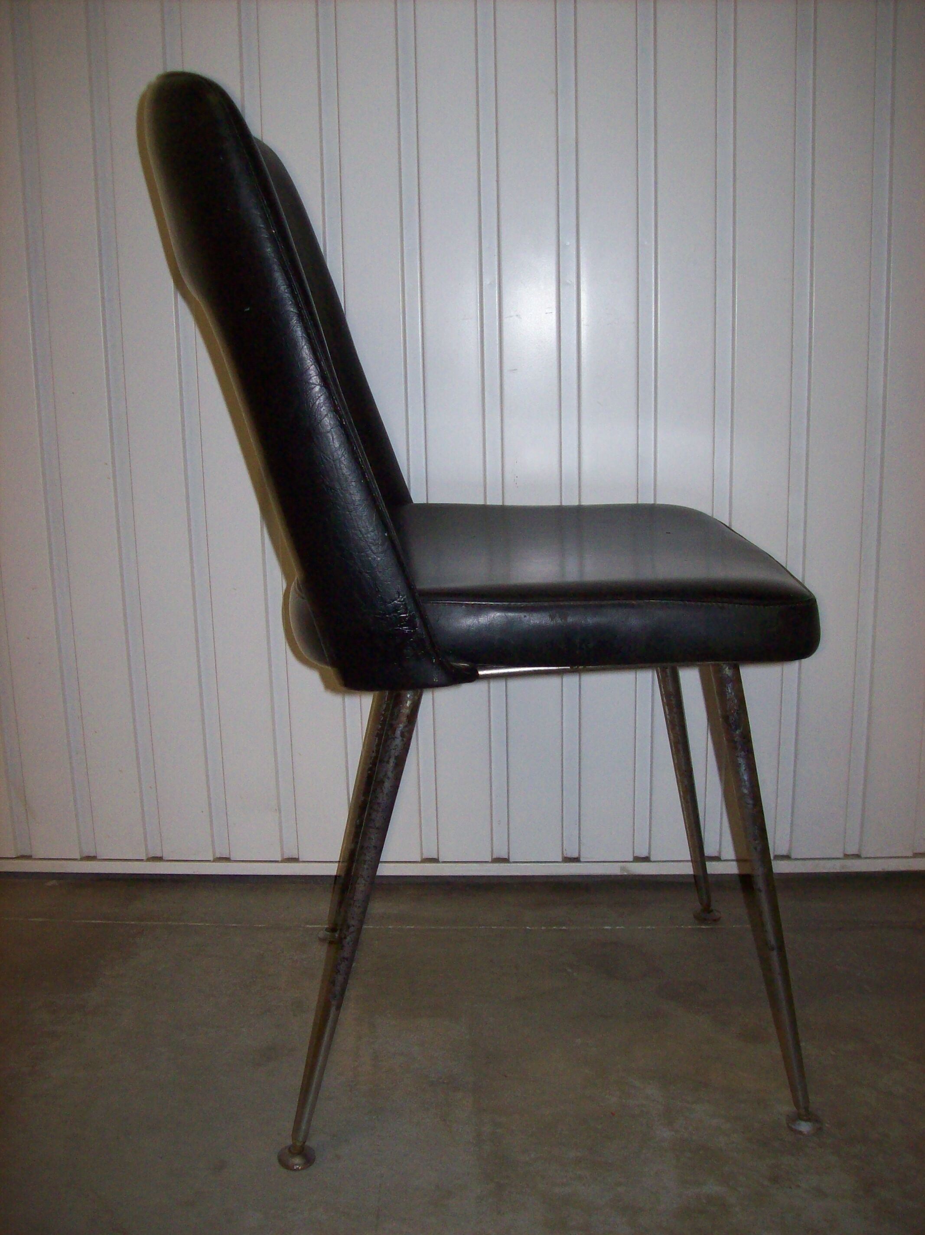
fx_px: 1283
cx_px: 462
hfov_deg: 39.6
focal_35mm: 36
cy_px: 618
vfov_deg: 51.4
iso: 200
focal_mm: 6
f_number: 2.7
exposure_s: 1/64
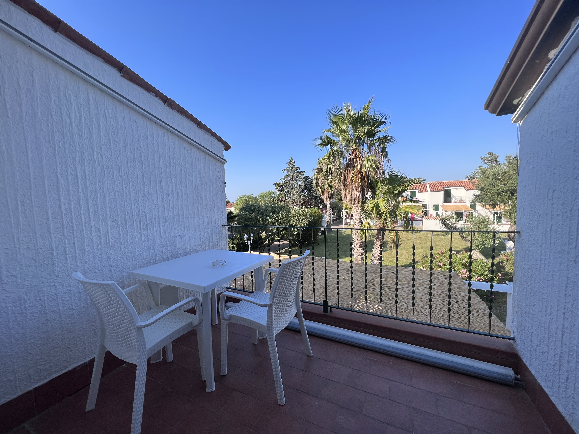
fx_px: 217
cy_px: 217
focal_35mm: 13
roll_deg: +2.0
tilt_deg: -3.5
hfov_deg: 106.2
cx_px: 290
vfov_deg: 89.9
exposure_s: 1/927
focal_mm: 1.57
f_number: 1.8
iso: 32
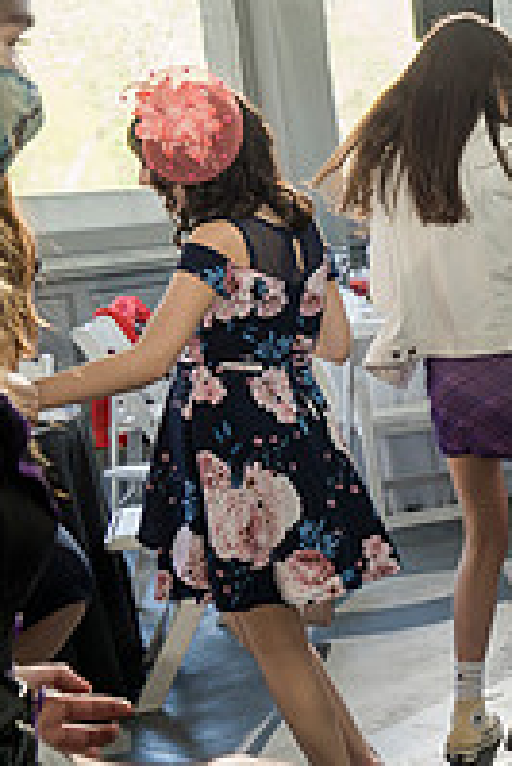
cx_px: 1078
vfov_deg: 28.8
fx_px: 1491
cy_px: 402
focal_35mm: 70
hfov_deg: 15.1
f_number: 6.3
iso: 1250
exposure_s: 1/200
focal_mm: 24
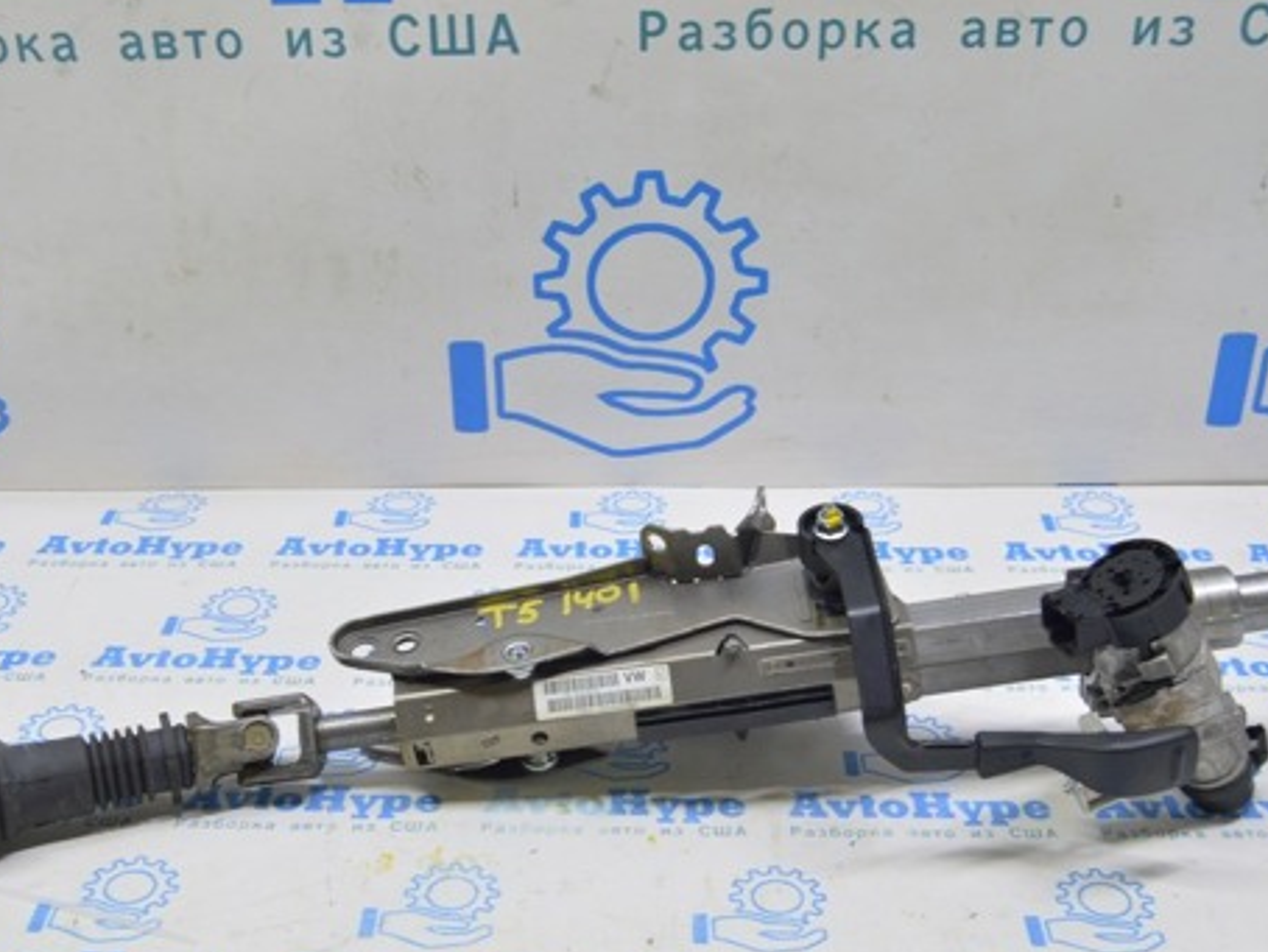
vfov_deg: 31.1
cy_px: 540
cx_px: 589
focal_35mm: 47
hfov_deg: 40.6
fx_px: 1711
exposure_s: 1/20
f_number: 5.6
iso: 400
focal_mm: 23
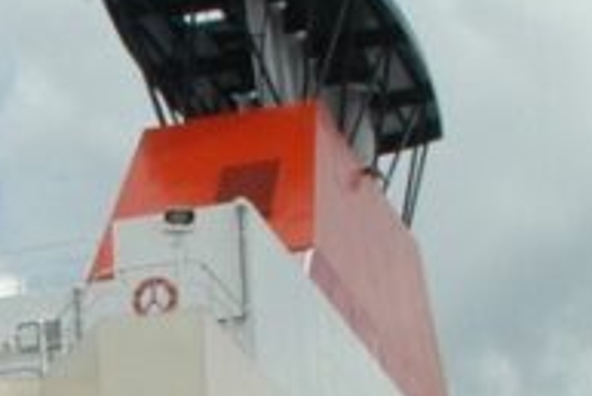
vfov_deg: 6.7
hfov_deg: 10.1
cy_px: 784
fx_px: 3269
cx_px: -224
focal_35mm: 199
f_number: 22
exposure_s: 1/160
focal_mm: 25
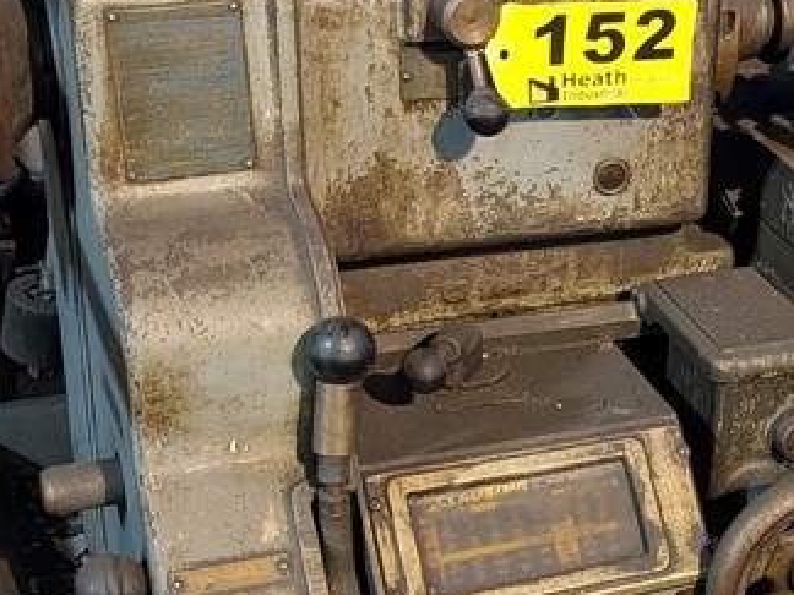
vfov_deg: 19.3
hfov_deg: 24.2
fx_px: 1743
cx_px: 836
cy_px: 378
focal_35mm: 76
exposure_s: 1/120
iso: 2094
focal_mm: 6.9
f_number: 1.68
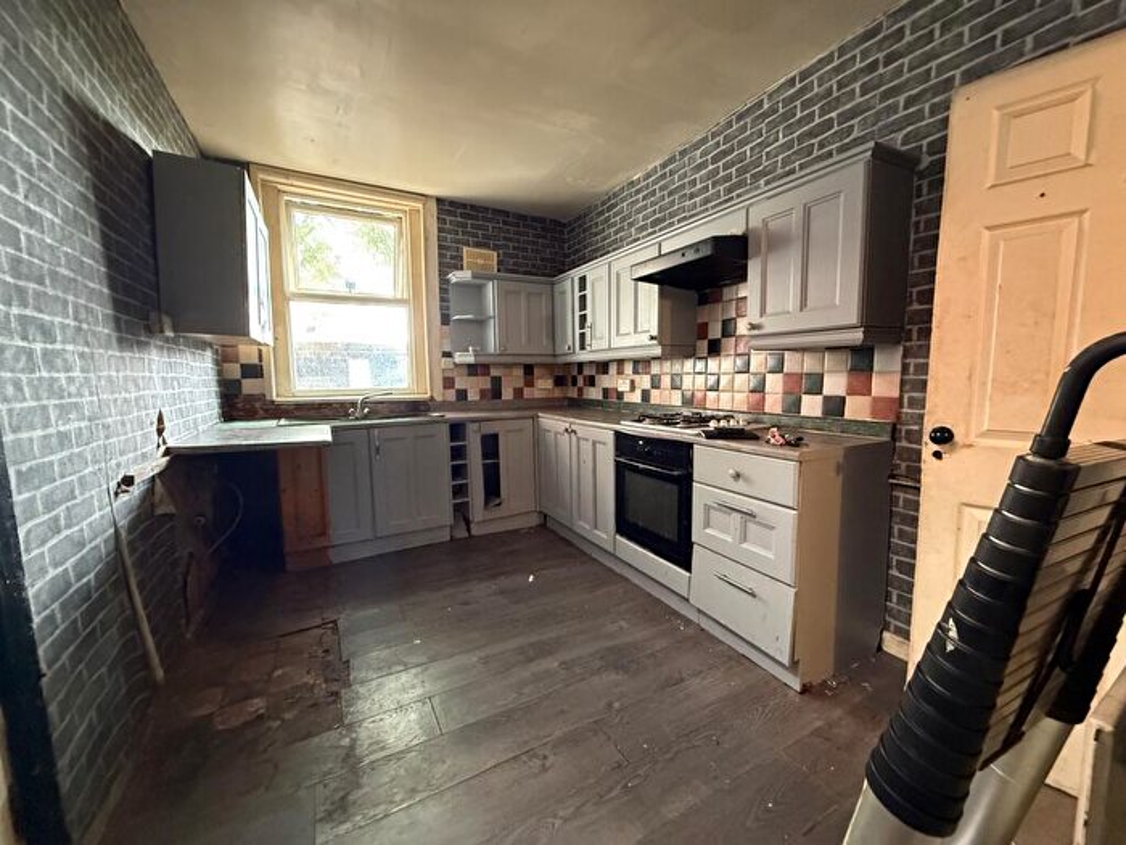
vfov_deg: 85.7
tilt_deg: -9.3
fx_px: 455
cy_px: 422
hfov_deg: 102.1
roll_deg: +0.7
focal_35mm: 14
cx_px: 563
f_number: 2.2
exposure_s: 1/60
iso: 800
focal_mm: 2.22
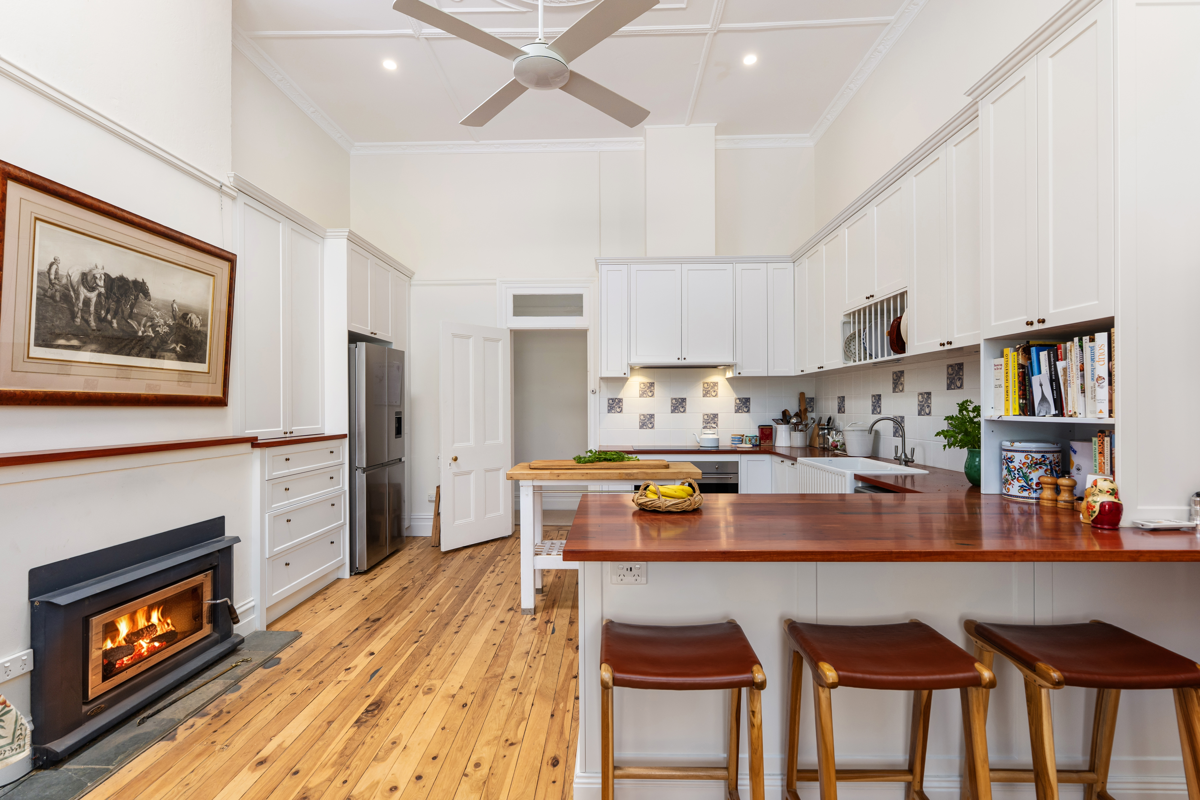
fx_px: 533
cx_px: 600
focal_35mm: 16
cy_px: 400
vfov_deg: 73.7
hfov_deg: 96.7
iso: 320
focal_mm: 16
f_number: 6.3
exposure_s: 1/13
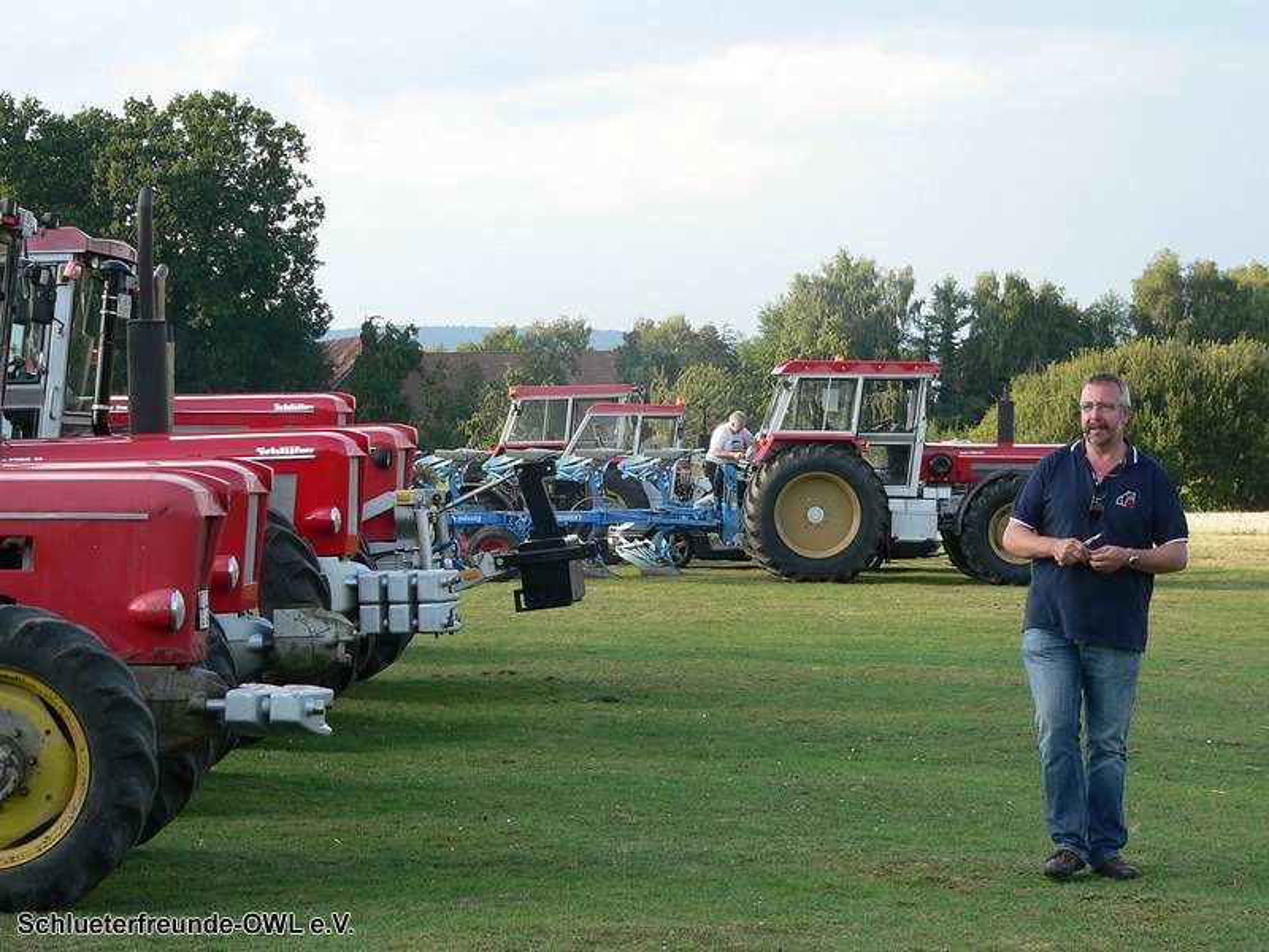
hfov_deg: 18.7
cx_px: 634
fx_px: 3849
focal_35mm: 105
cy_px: 476
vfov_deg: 14.1
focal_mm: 17.4
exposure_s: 1/160
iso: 80
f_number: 4
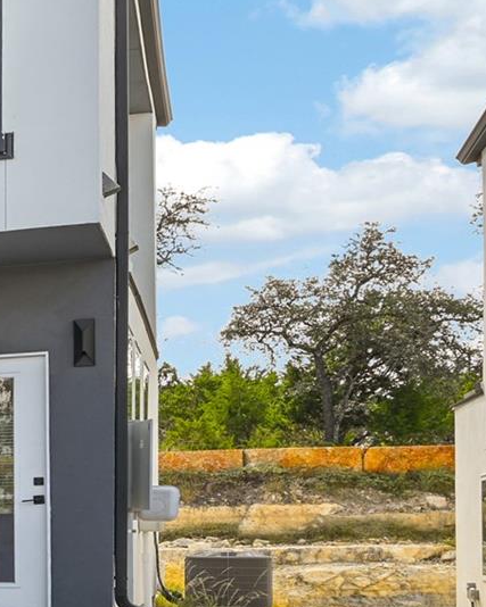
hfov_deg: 15.0
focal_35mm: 74
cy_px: 152
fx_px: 1327
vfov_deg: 25.5
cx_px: -599
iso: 100
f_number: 8
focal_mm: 20.5
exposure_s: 1/60
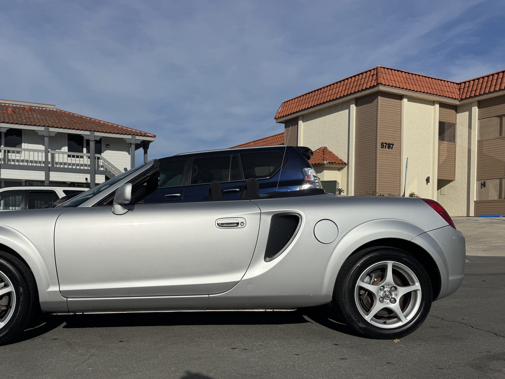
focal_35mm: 31
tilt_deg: -0.9
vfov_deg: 45.1
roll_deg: -1.0
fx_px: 452
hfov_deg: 57.5
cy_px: 232
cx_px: 182
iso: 64
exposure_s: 1/20000
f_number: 1.78
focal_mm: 6.76
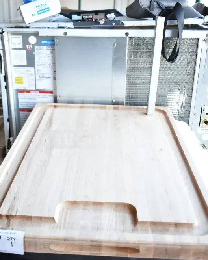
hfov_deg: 38.2
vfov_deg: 46.8
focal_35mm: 39
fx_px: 300
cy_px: 117
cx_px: 93
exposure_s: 1/40
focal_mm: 20
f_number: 3.8
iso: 200
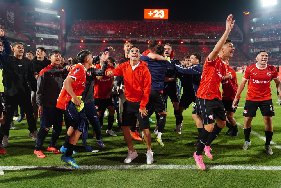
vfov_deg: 40.0
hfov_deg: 57.2
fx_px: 258
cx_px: 140
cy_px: 94
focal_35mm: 33
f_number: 2.8
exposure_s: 1/640
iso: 1600
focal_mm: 33
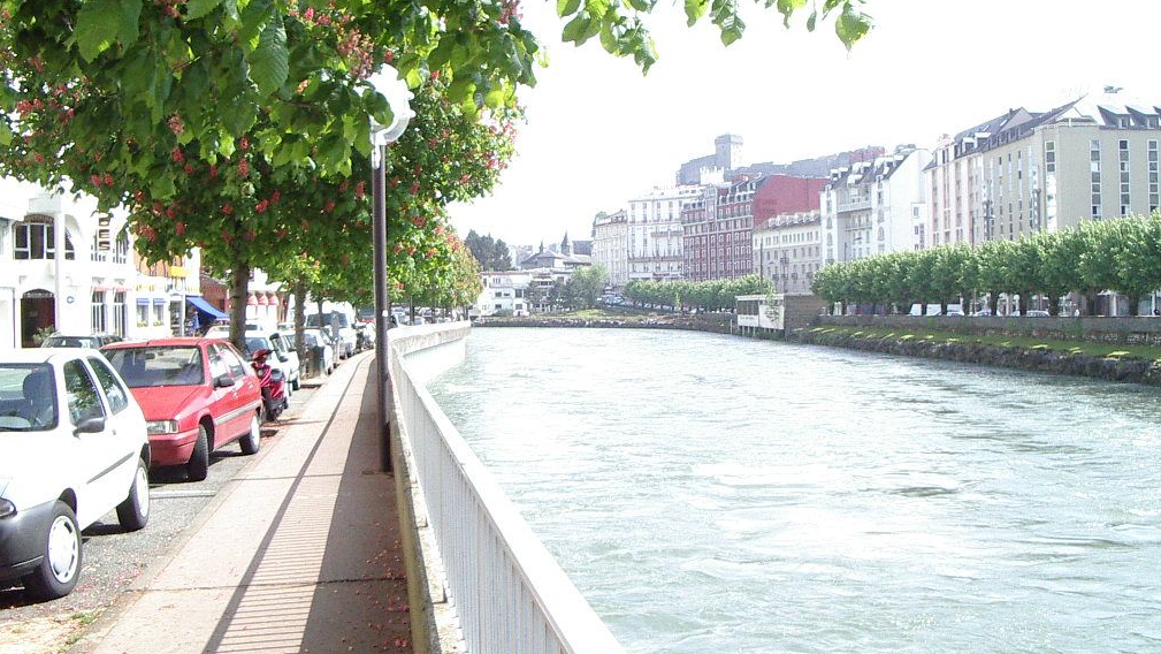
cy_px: 299
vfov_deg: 28.4
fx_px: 1293
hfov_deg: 48.3
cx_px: 578
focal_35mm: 42
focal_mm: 5.8
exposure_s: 1/400
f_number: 4.8
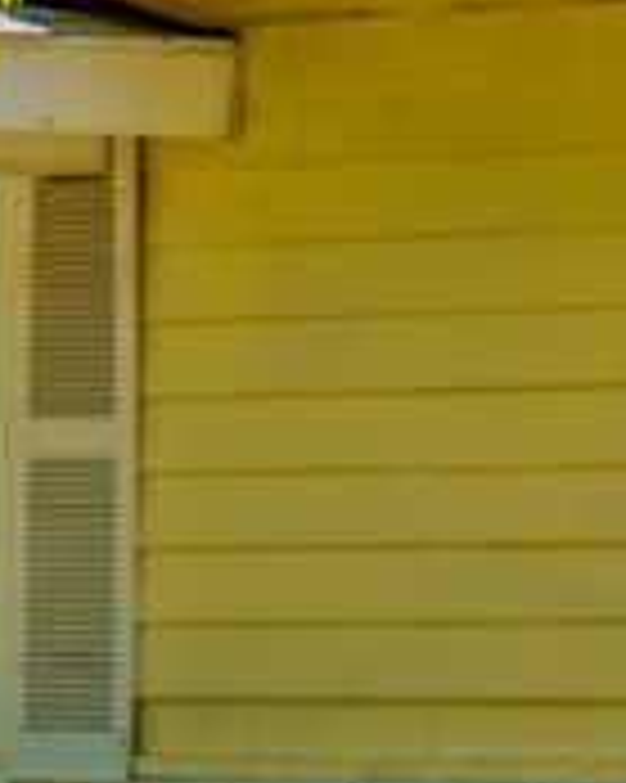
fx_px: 6760
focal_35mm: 292
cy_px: 441
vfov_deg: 6.6
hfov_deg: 5.3
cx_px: 784
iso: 100
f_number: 9
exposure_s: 1/250
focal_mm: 33.3
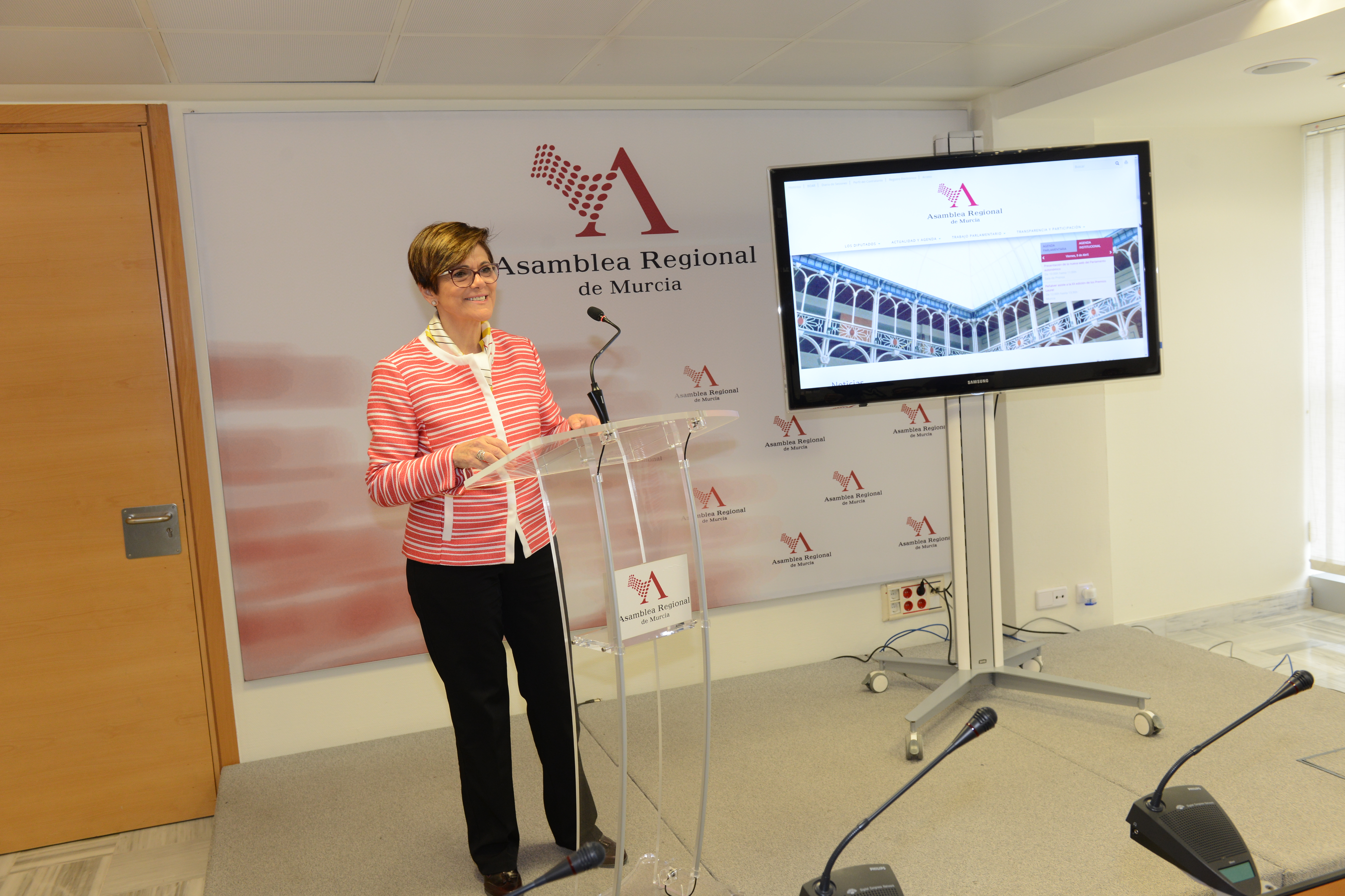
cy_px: 448
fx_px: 1158
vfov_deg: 42.3
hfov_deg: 60.3
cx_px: 672
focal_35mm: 31
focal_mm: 31
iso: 800
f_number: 5.6
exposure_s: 1/60
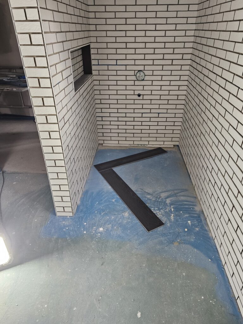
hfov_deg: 58.9
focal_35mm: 23
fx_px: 215
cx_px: 122
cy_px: 162
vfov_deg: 73.9
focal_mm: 6.3
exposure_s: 1/100
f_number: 1.7
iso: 160
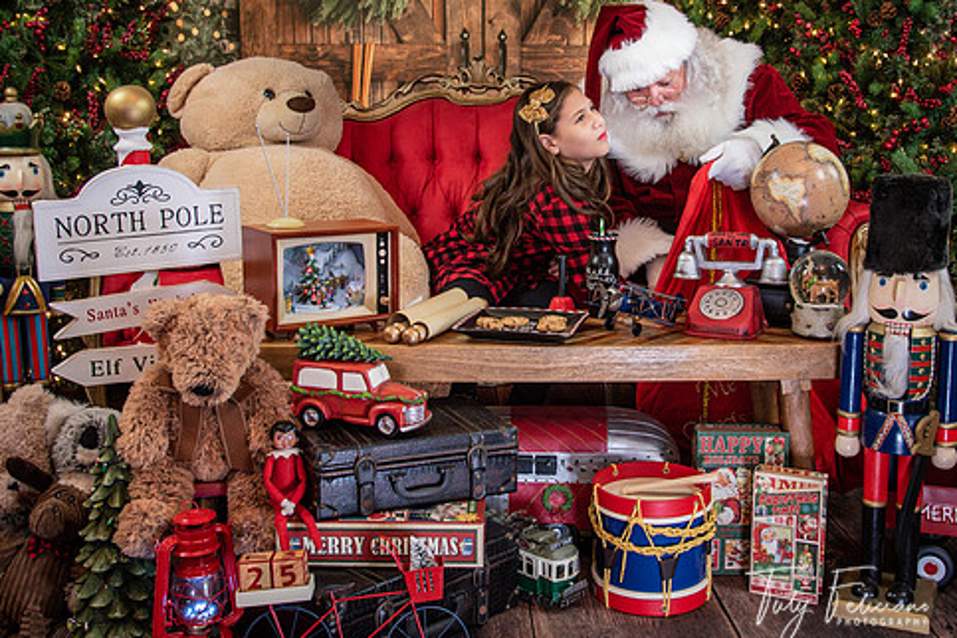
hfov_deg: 44.4
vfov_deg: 30.3
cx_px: 543
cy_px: 217
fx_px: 1170
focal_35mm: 44
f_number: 5
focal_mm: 30
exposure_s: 1/50
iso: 1000
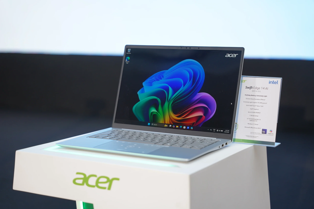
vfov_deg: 19.5
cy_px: 104
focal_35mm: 70
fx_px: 611
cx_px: 157
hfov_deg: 28.8
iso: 400
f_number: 2.8
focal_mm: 70
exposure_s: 1/125
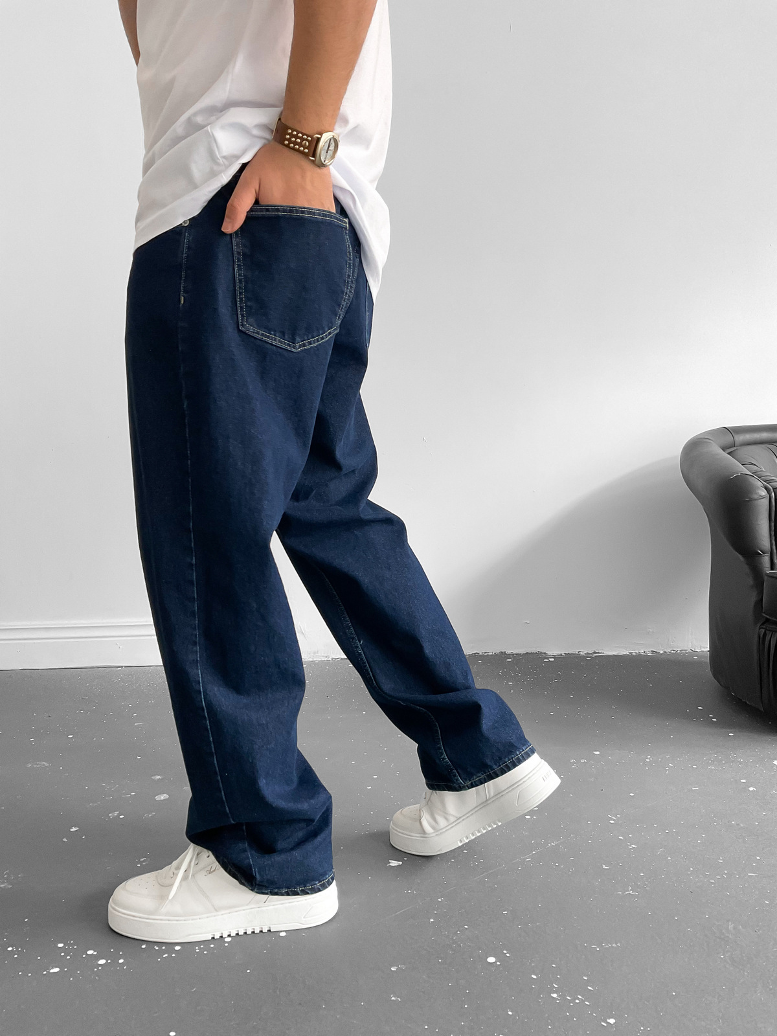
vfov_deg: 61.7
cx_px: 388
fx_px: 868
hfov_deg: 48.2
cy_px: 518
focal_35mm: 29
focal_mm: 3
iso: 64
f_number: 1.8
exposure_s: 1/75
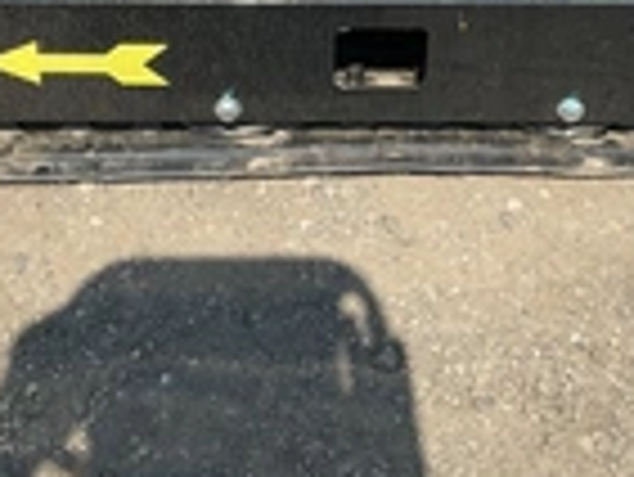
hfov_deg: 23.8
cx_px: 297
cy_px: -112
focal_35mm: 82
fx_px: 1503
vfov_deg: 17.1
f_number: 1.8
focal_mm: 3
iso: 25
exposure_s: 1/1144
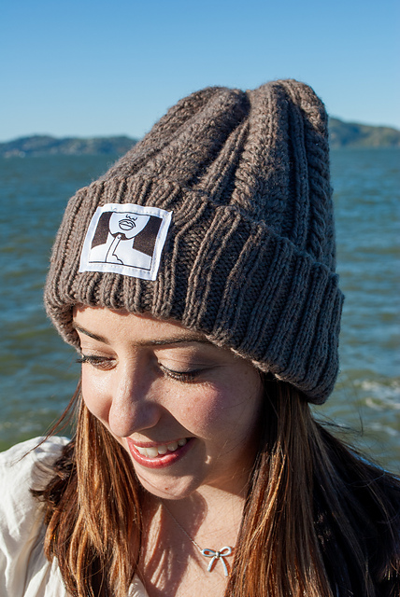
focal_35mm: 48
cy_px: 298
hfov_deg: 28.1
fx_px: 798
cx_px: 200
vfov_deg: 41.1
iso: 100
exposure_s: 1/250
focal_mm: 32
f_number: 8
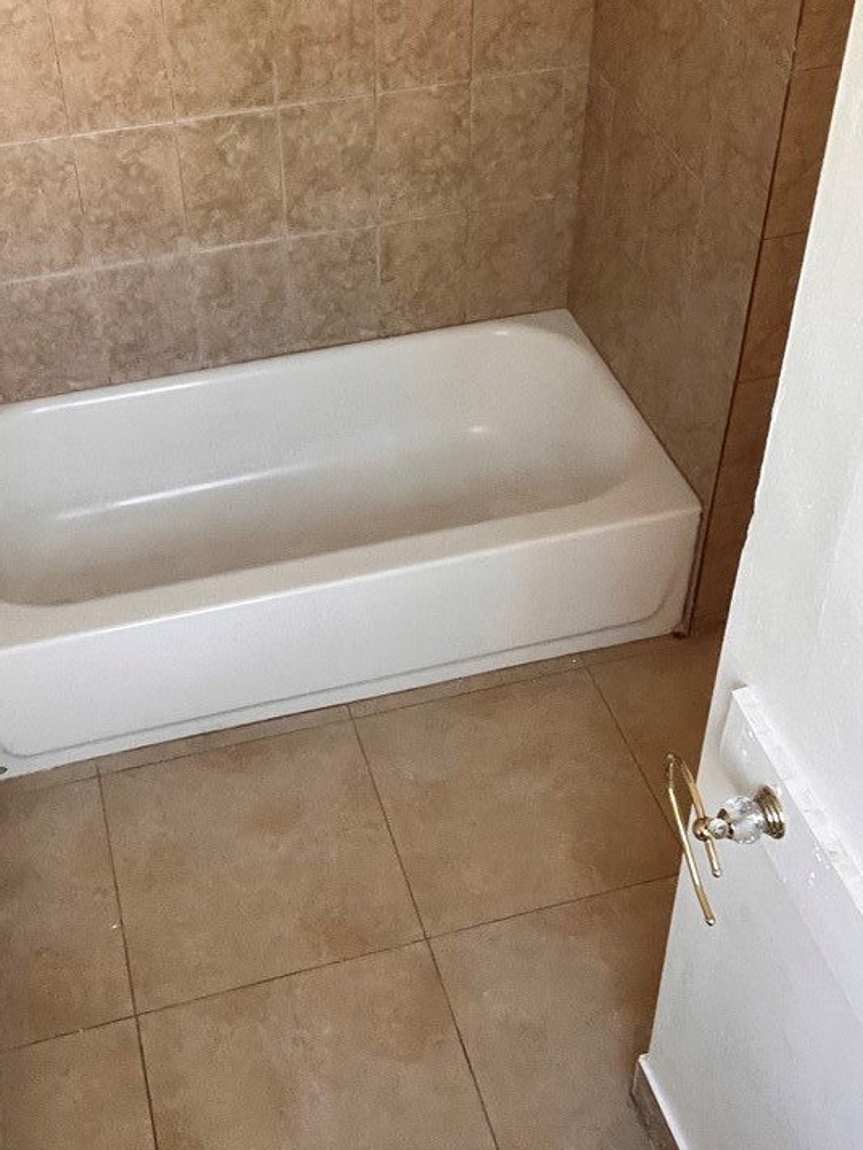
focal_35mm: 43
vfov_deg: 43.4
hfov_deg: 33.6
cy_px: 414
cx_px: 388
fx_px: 1429
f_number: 2.2
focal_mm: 2.71
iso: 200
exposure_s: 1/60
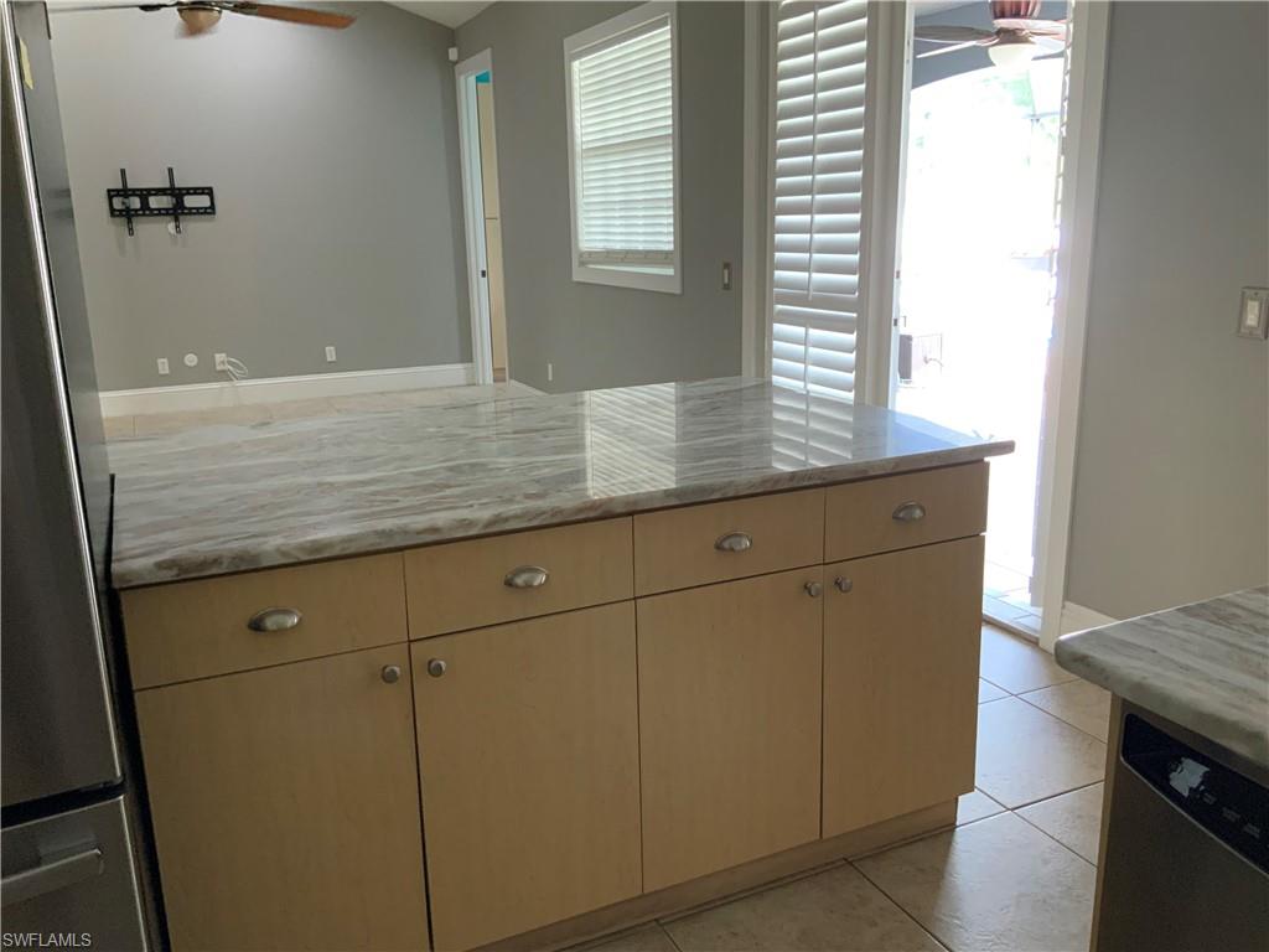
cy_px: 476
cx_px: 634
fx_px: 1063
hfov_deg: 61.7
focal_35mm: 29
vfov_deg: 48.2
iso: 160
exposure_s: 1/60
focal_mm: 3
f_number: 1.8
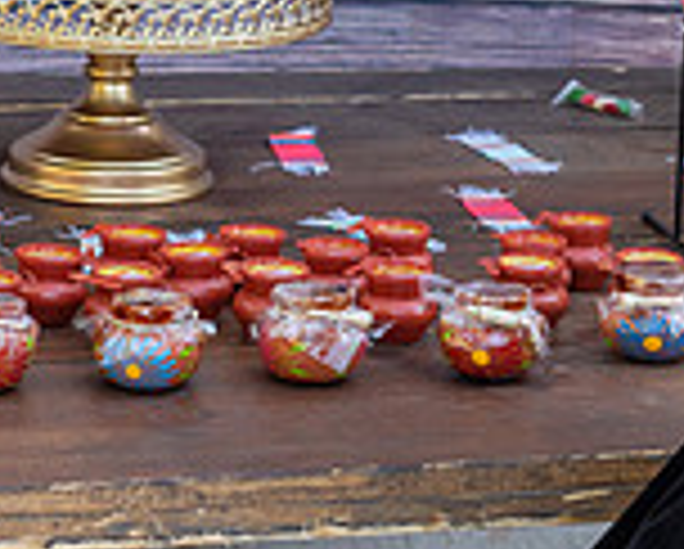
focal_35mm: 209
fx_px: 4236
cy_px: -170
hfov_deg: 9.2
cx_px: 364
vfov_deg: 7.3
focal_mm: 50
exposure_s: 1/200
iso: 400
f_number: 5
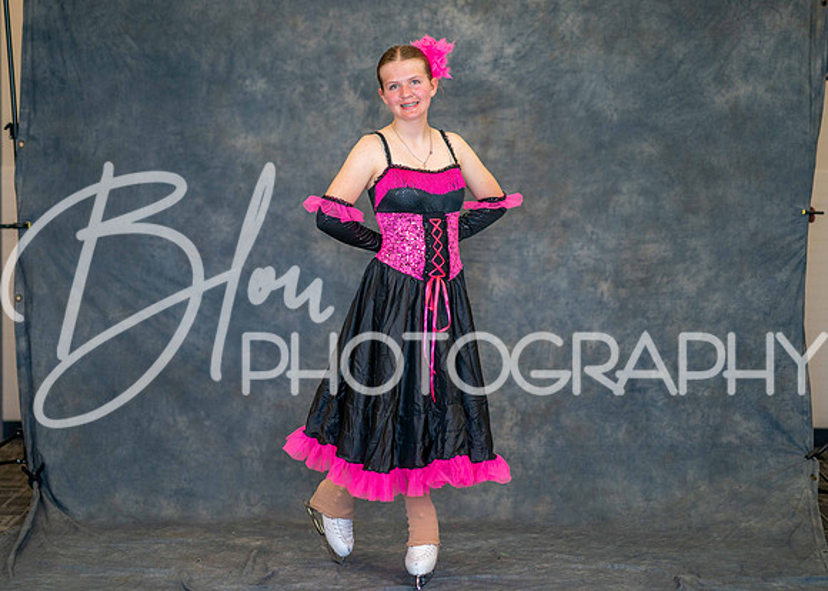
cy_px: 279
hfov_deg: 21.2
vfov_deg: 15.2
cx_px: 360
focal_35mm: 94
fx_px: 2211
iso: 400
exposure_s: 1/250
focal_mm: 85
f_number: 1.4
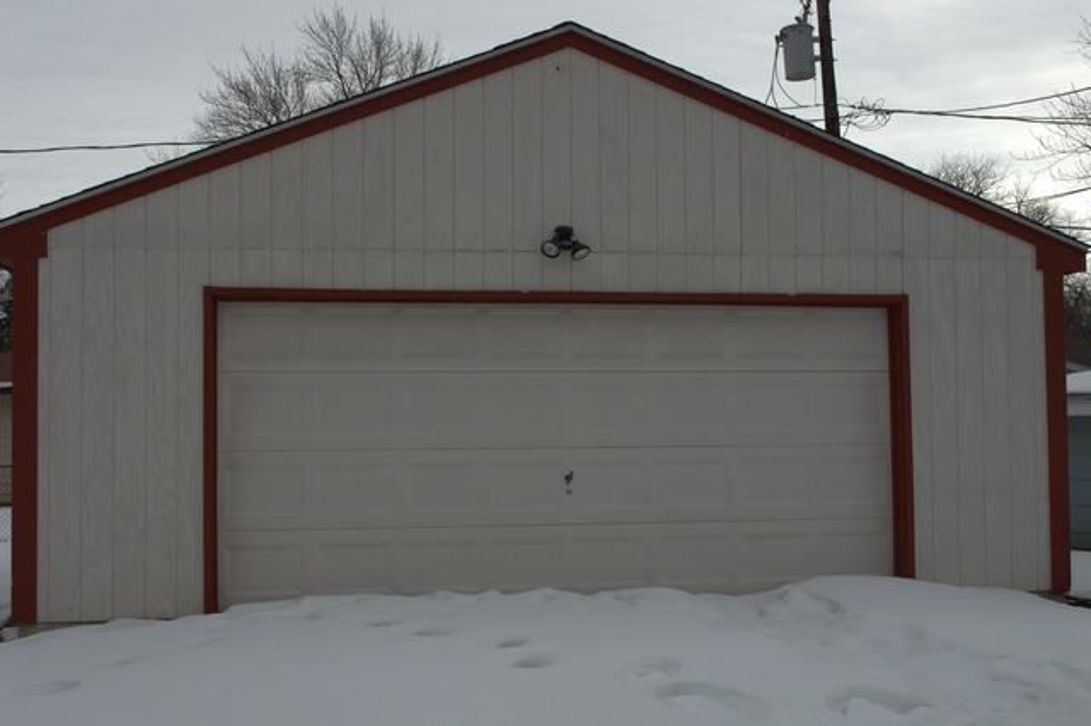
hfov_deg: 43.6
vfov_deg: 29.8
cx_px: 546
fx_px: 1363
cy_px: 363
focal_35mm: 45
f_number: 11
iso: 250
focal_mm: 30
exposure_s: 1/500
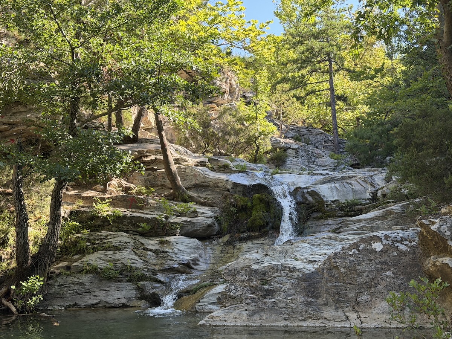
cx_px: 226
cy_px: 170
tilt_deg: +4.6
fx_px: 627
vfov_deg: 30.3
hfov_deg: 39.7
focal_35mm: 48
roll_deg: +0.9
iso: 64
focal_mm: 6.76
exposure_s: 1/475
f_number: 1.78
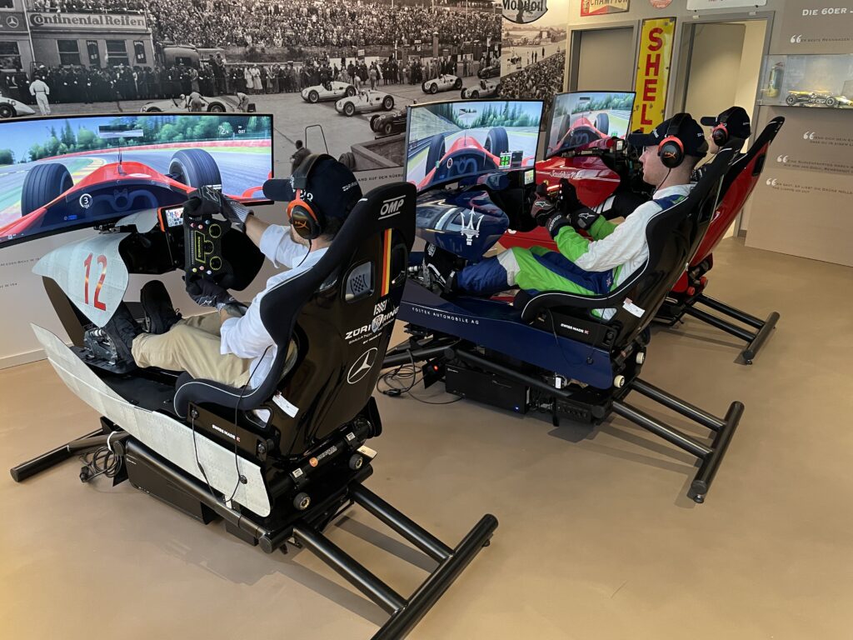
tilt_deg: -21.7
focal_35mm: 26
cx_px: 426
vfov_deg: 53.1
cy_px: 320
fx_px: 641
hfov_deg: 67.3
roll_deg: +1.0
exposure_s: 1/50
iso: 320
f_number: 1.6
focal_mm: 4.2
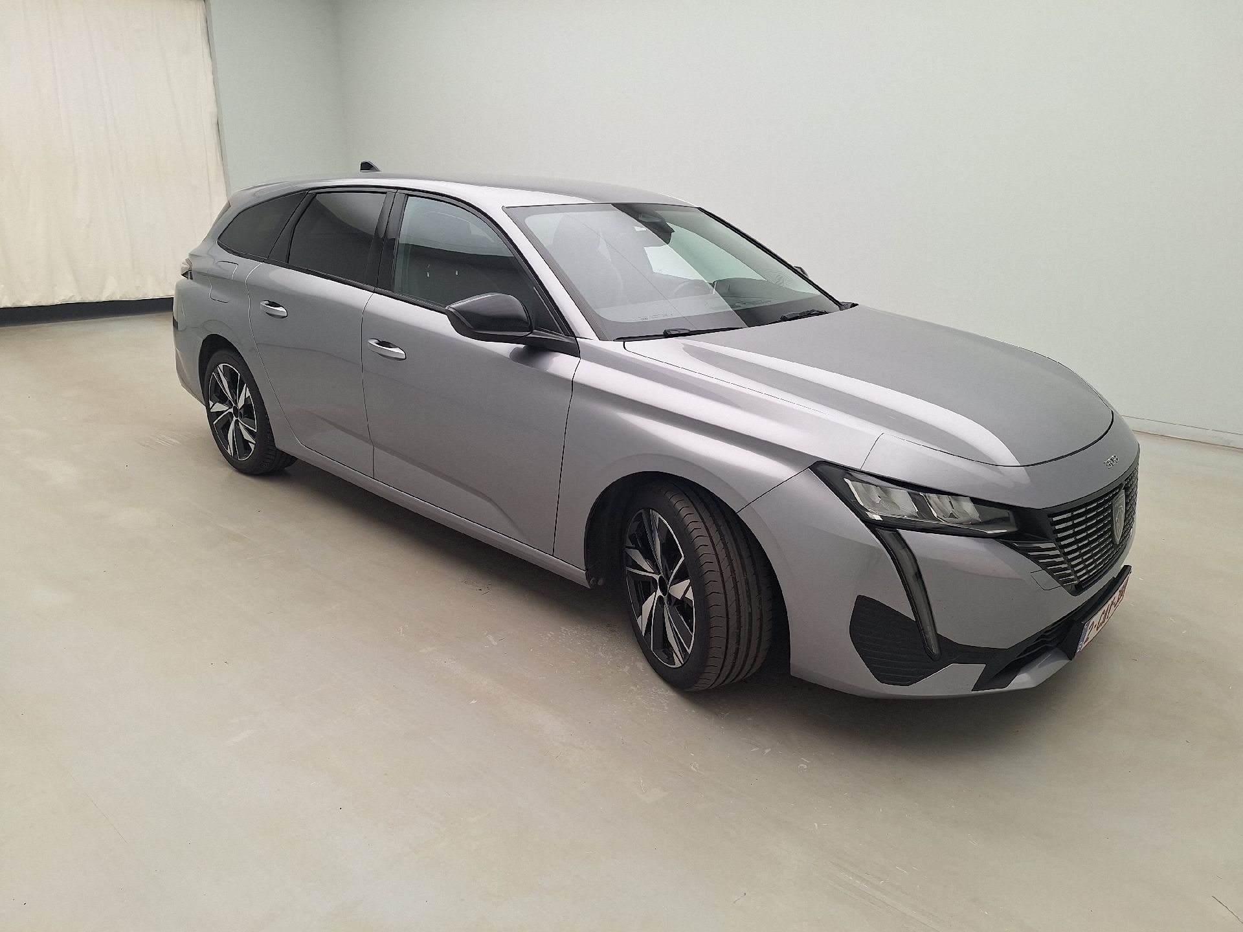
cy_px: 466
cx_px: 622
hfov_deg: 73.9
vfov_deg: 58.9
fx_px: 826
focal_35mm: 23
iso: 40
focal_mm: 5.54
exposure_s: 1/100
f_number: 1.8
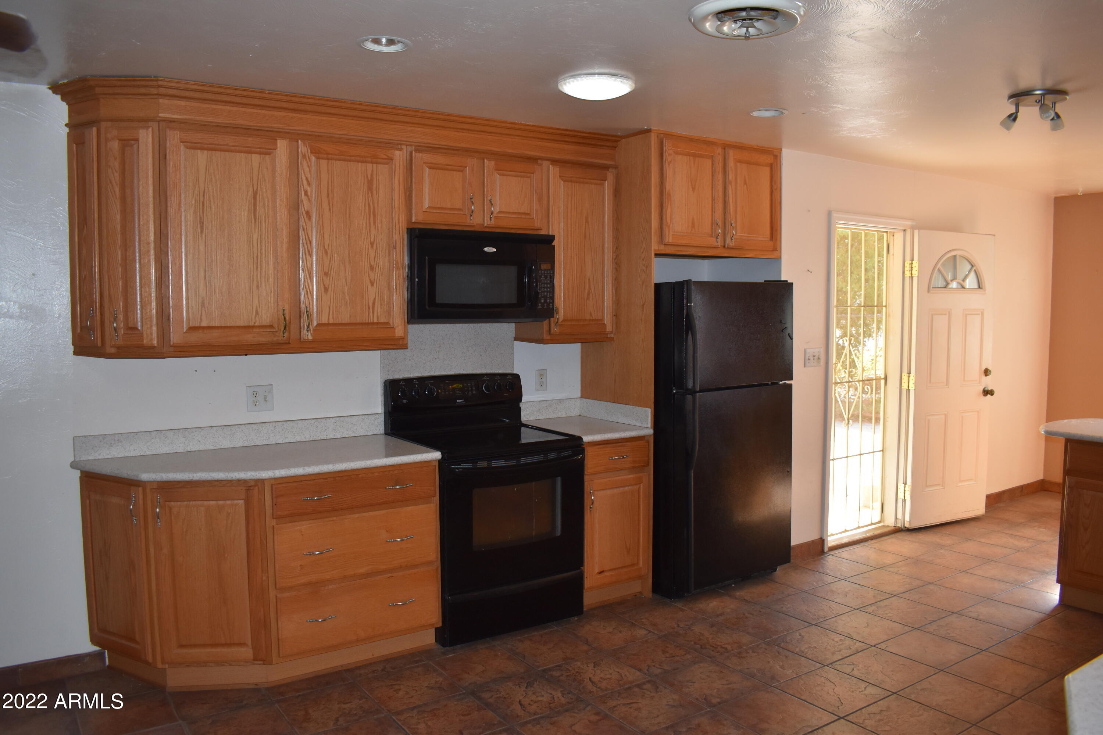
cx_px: 552
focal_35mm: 27
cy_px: 368
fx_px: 827
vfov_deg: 47.9
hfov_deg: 67.4
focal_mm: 18
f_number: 5
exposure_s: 1/200
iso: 720
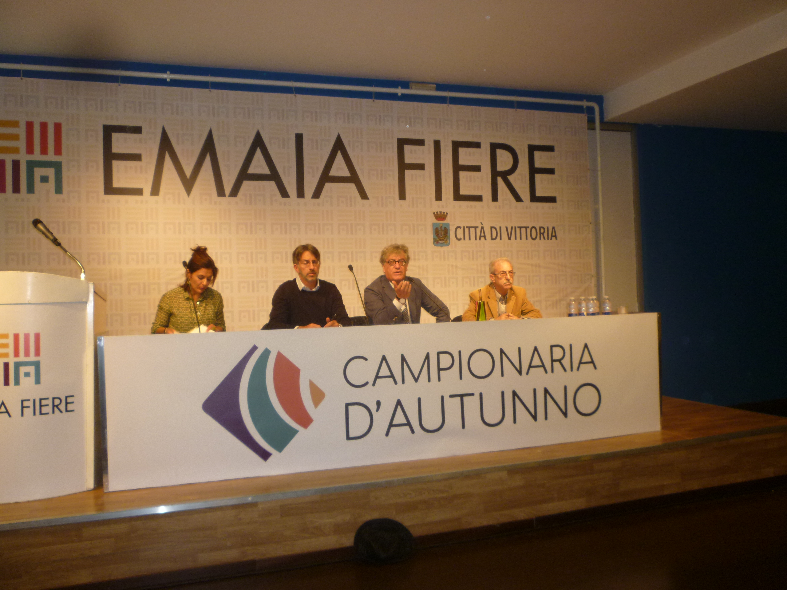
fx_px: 659
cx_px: 394
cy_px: 295
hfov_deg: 61.7
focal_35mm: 29
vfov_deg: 48.2
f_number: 3.3
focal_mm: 5.2
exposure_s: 1/30
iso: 160
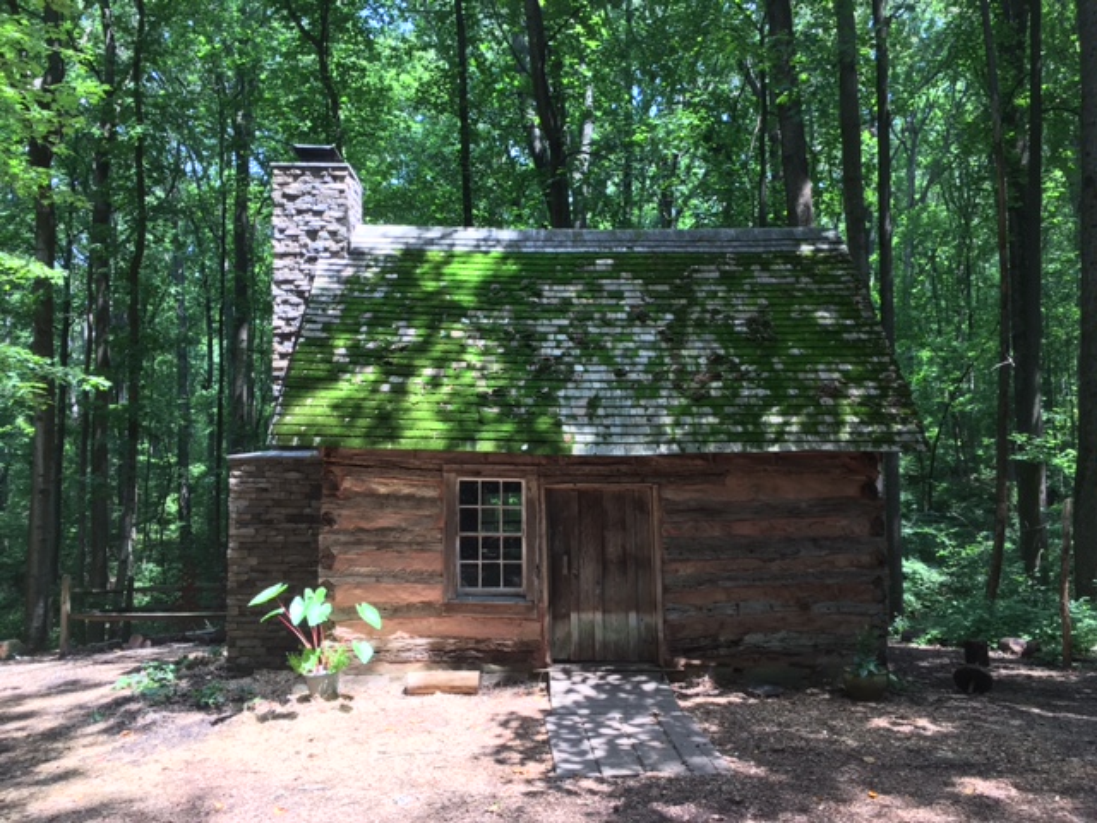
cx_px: 548
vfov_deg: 48.2
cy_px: 412
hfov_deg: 61.7
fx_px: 919
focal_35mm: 29
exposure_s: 1/120
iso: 32
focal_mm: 4.15
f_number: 2.2
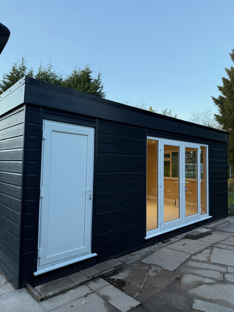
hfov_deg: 56.8
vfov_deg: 71.6
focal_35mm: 24
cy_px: 156
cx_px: 117
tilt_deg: +2.7
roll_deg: -0.9
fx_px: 216
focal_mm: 6.76
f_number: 1.78
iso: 200
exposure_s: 1/121
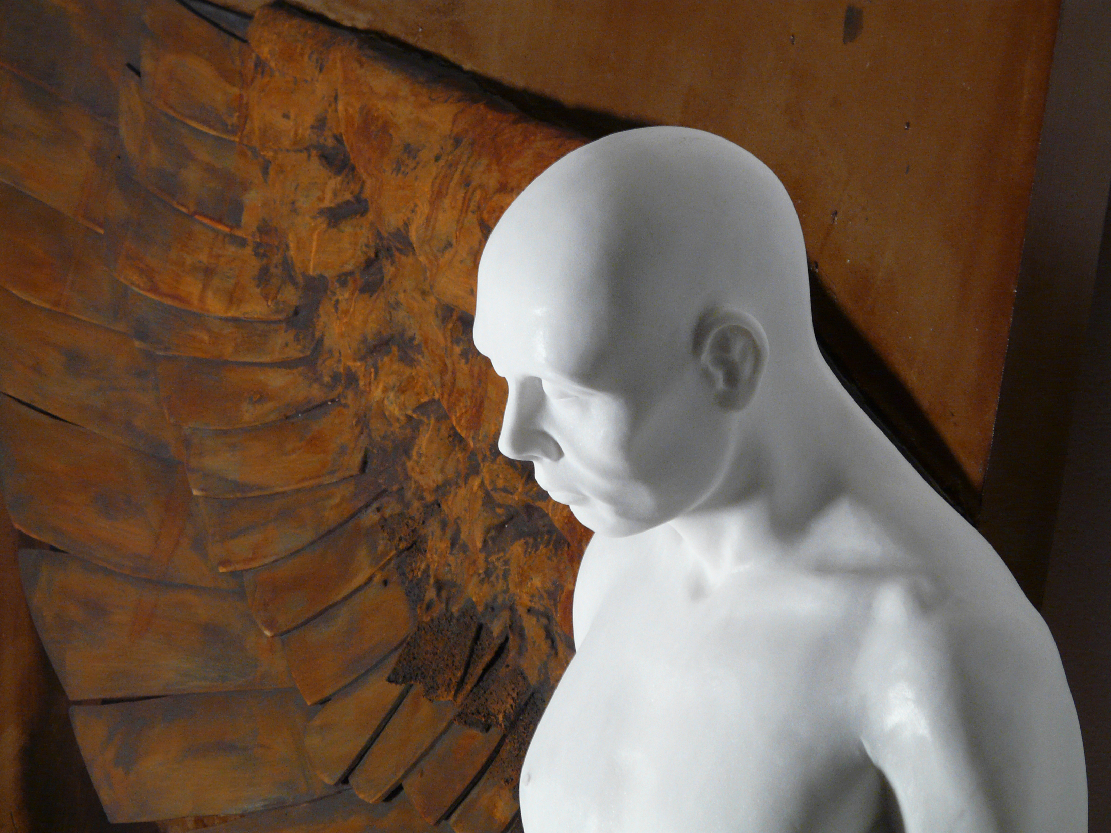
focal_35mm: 248
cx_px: 556
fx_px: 7960
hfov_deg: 8.0
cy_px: 416
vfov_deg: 6.0
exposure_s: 1/10
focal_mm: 40.8
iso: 200
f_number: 3.6
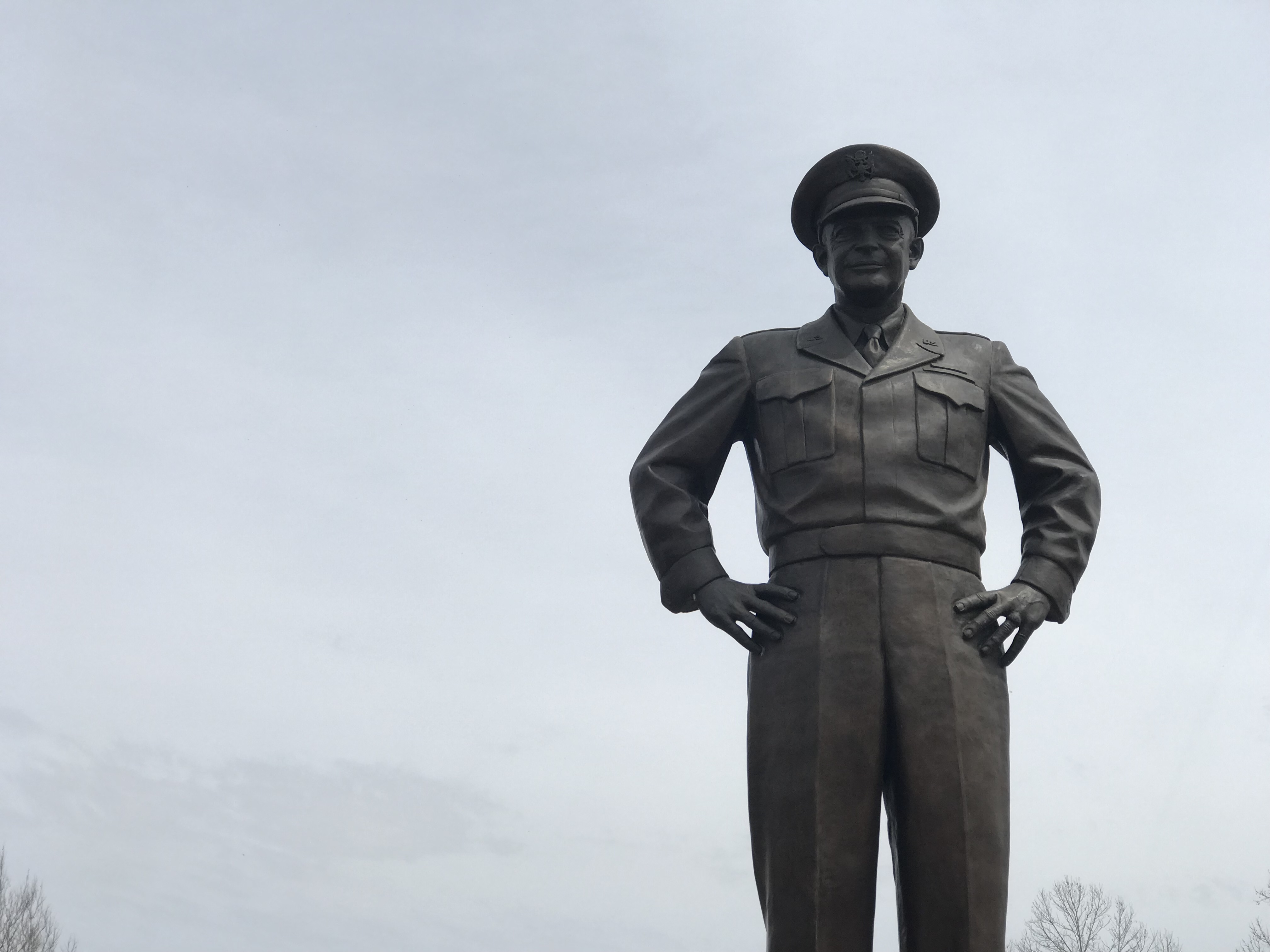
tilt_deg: +20.3
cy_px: 476
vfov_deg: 25.7
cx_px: 635
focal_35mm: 57
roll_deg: +0.6
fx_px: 2091
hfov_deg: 33.8
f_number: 2.8
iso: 20
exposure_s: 1/1312
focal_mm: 6.6
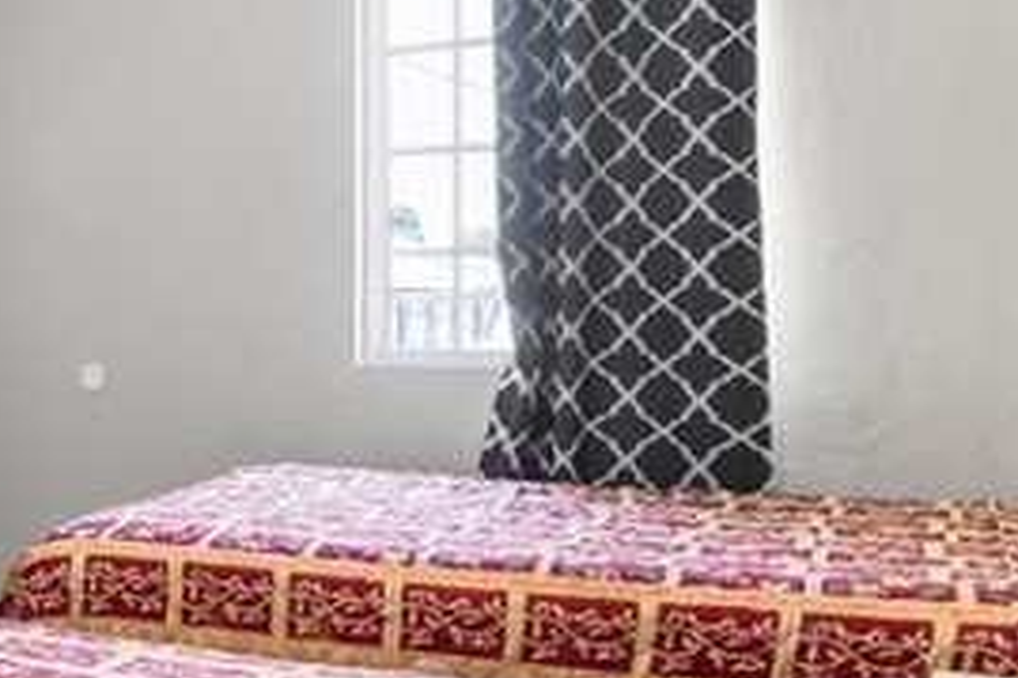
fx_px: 1611
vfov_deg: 23.7
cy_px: 318
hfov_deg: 29.5
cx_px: -242
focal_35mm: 57
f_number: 7.1
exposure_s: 1/4
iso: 320
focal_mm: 10
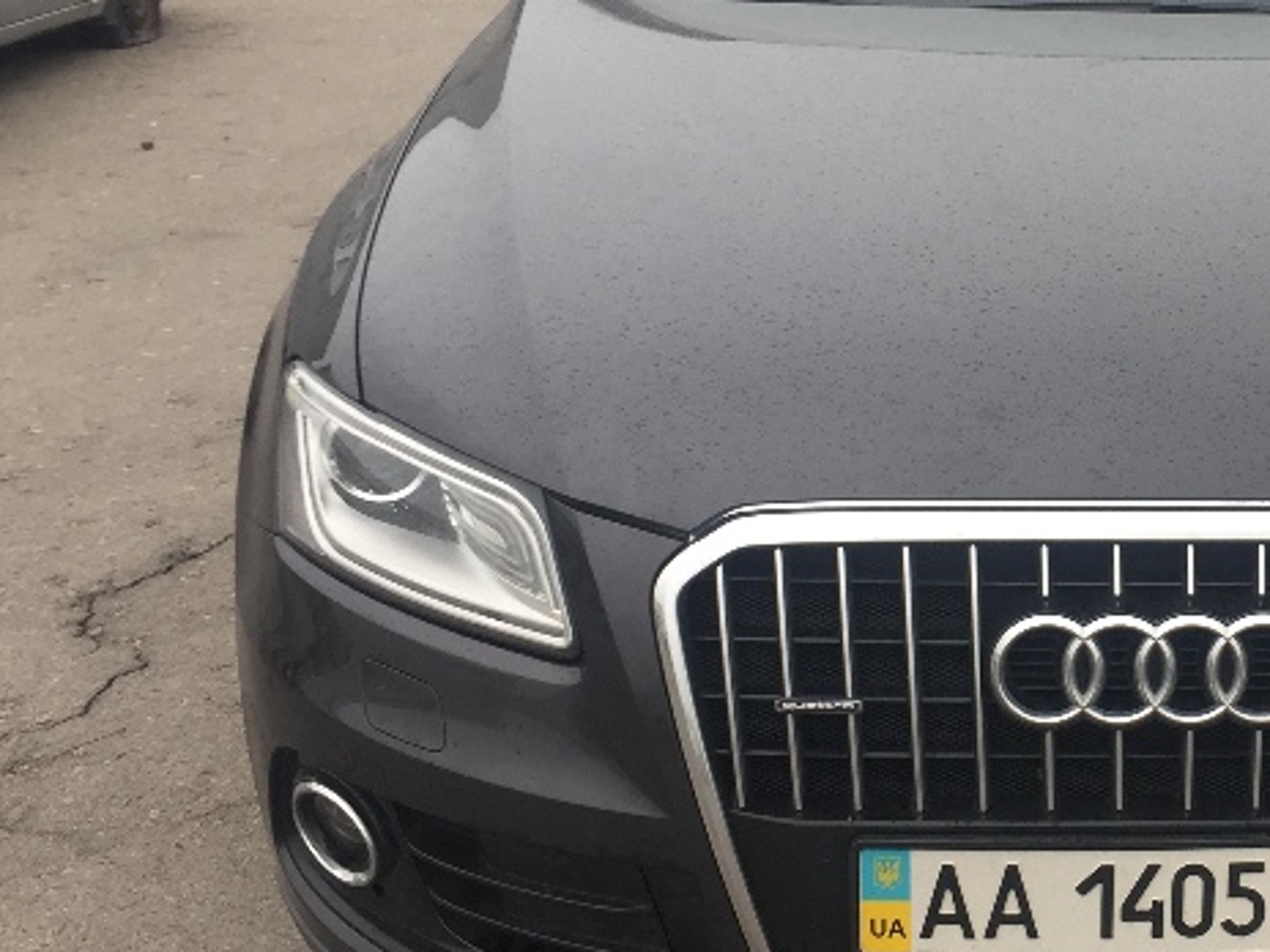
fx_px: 2201
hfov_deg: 30.5
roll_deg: -1.0
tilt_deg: -19.2
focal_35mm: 60
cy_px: 427
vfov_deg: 24.4
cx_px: 1180
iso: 32
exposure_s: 1/148
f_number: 2.2
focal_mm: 4.15
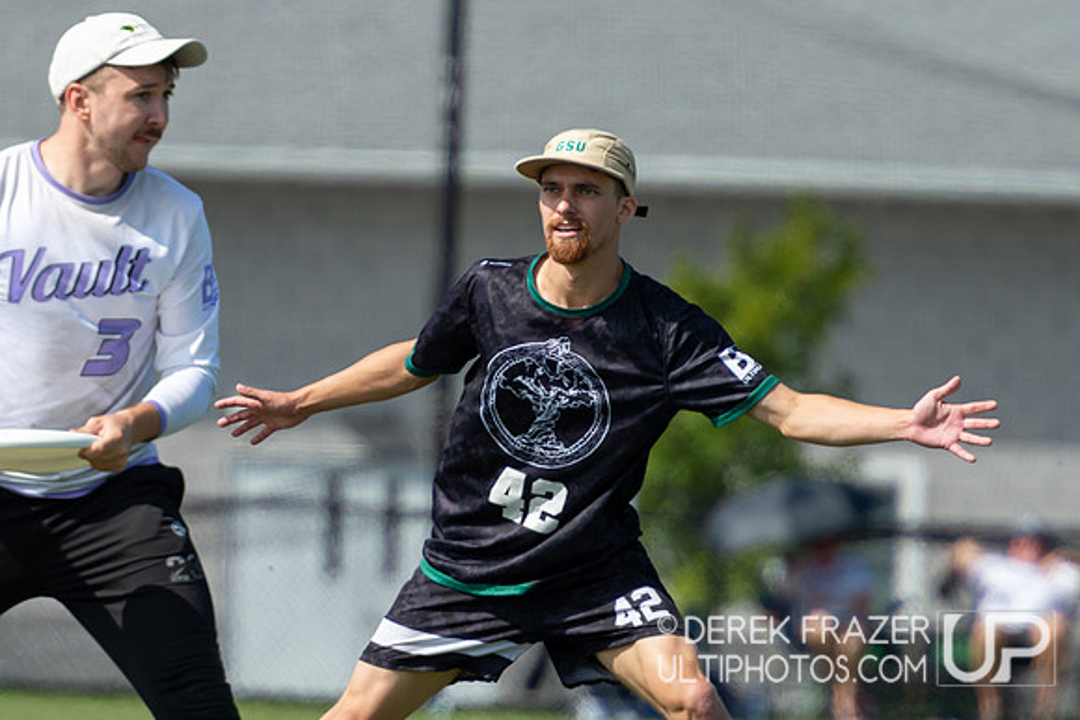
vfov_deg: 1.9
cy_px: 309
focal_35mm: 707
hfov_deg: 2.9
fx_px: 21199
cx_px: 428
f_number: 5.6
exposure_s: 1/1600
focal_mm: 400
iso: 320
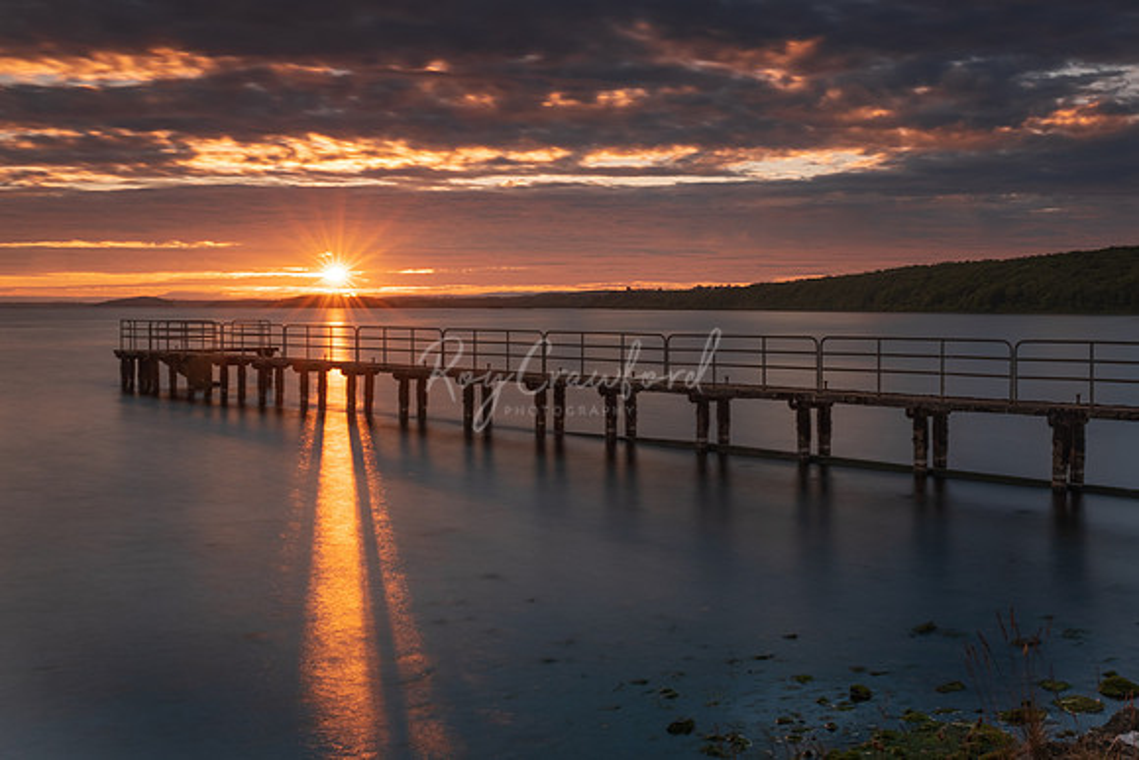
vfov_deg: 34.4
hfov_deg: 49.7
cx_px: 643
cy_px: 344
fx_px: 1225
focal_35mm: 39
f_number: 16
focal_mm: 22.7
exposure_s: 30
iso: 160
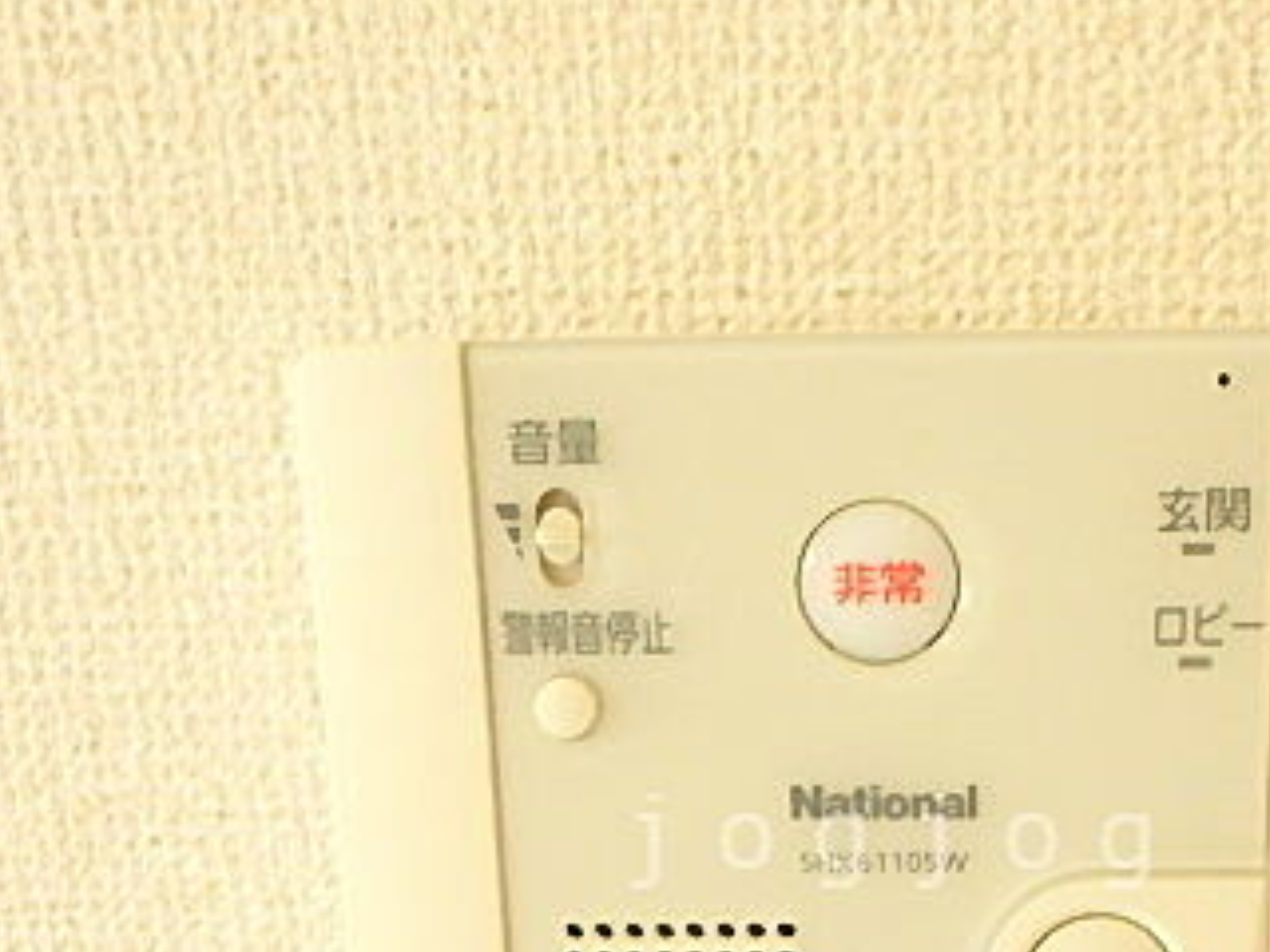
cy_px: 841
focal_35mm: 42
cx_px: 901
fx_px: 1541
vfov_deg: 32.8
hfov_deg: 43.8
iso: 500
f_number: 3.5
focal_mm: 3.7
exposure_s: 1/30
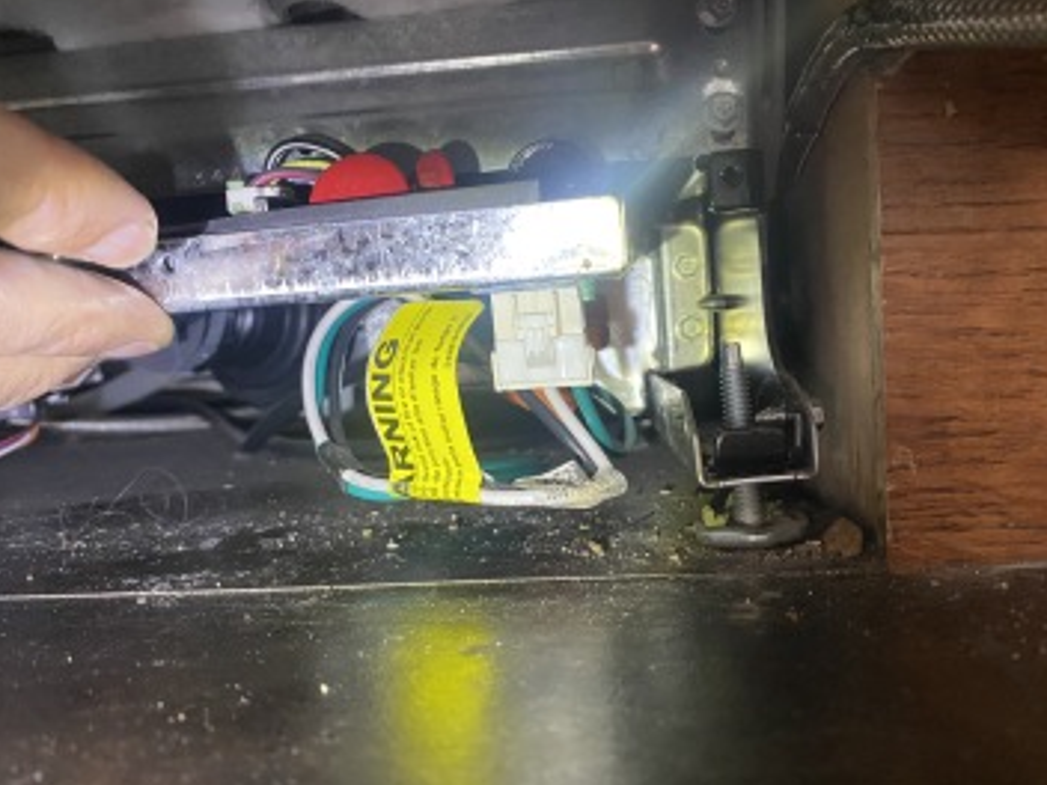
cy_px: 401
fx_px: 817
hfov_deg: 65.3
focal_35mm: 27
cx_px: 526
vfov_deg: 51.4
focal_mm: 4.25
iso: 500
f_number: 1.8
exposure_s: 1/42
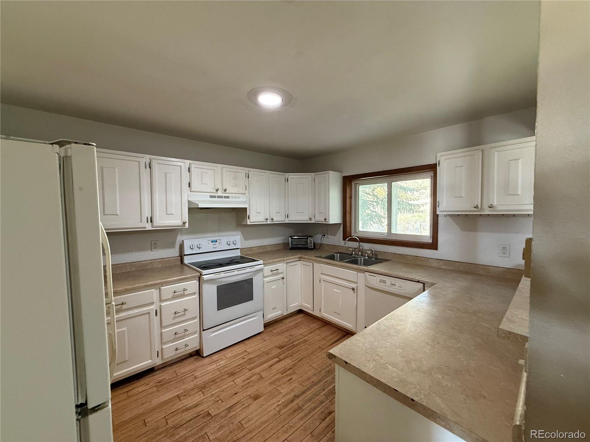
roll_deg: +0.2
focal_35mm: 14
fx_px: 239
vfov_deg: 85.7
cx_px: 295
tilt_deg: -2.5
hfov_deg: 102.1
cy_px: 221
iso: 500
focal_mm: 2.22
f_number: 2.2
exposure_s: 1/120
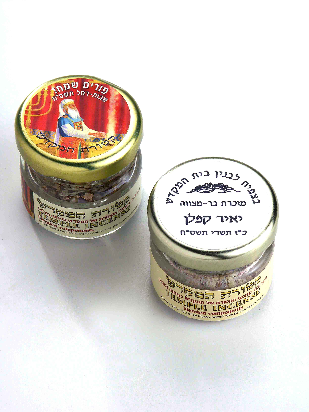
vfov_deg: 10.6
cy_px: 206
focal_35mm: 187
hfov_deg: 7.9
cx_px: 154
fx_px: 2226
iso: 64
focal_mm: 47.64
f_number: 10
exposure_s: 1/13
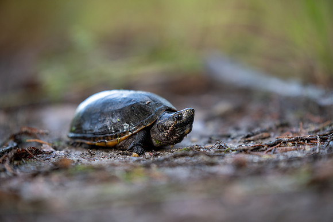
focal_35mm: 216
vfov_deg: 6.4
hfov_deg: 9.5
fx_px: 1996
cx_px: 180
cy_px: 120
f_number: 2.8
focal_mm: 200
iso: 320
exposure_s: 1/250
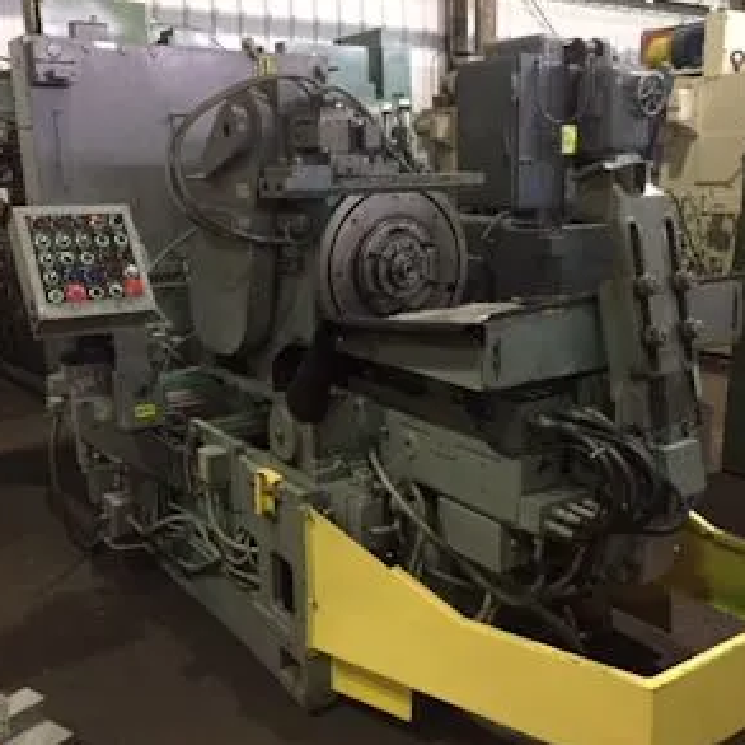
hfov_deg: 47.2
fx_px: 852
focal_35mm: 35
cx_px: 409
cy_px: 376
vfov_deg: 47.2
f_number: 2.2
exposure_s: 1/15
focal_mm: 4.15
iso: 320
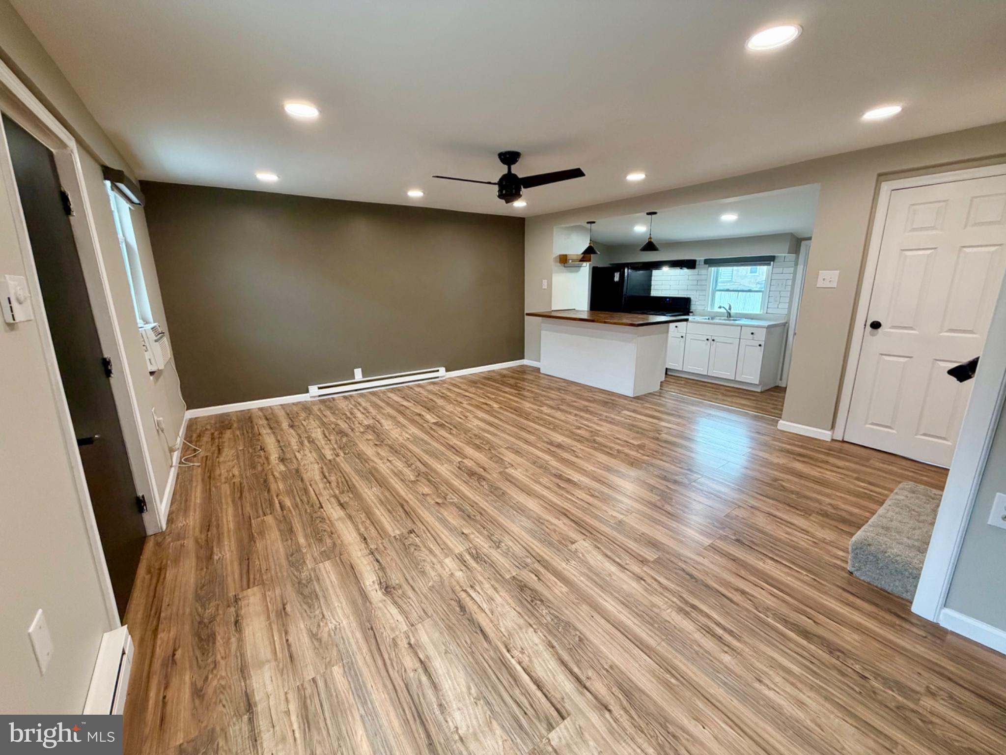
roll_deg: +2.0
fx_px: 407
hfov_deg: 102.1
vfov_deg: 85.7
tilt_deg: -14.5
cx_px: 503
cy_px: 378
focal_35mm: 14
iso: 200
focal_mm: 2.22
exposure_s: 1/60
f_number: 2.2
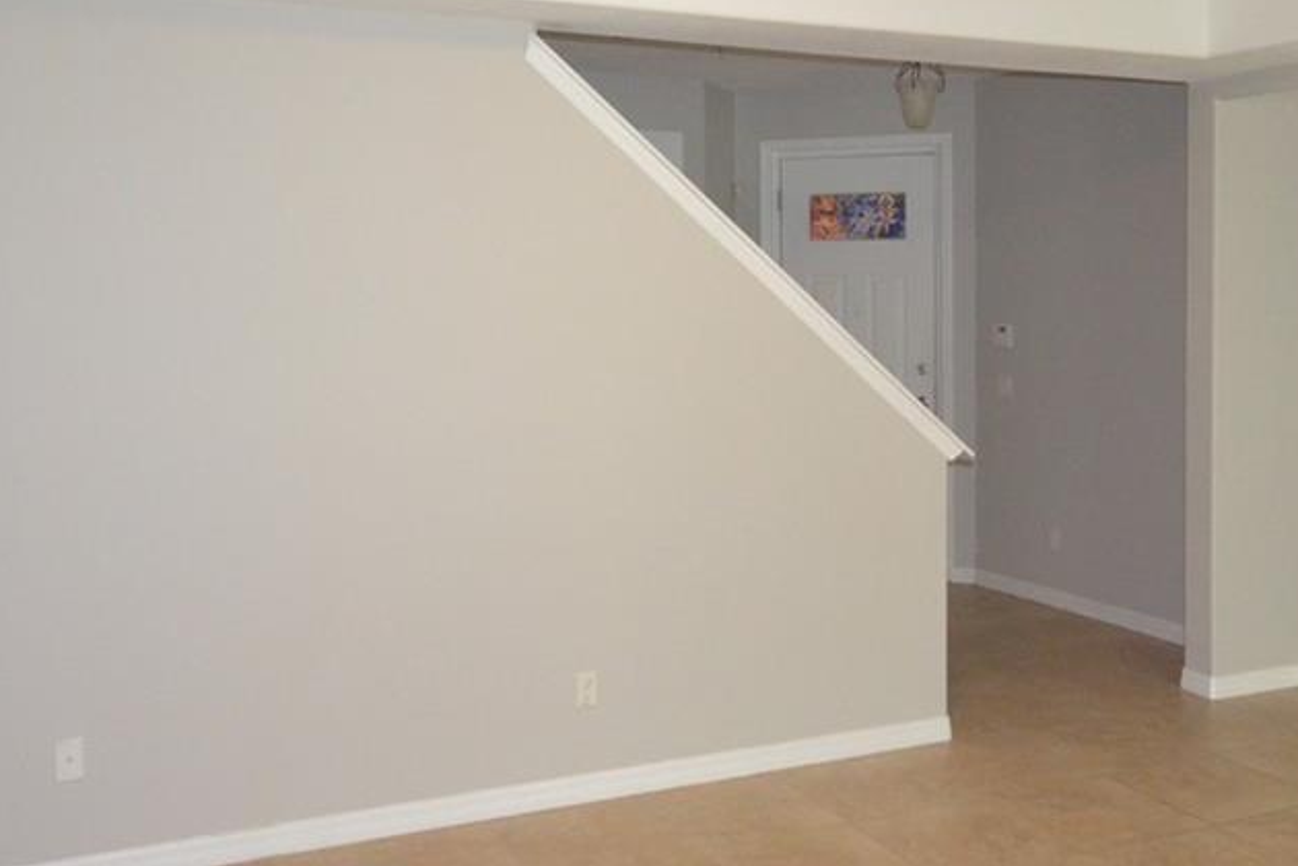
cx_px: 705
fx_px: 1370
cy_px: 277
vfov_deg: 34.7
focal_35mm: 38
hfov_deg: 50.6
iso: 2500
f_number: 6.3
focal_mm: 10
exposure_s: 1/60
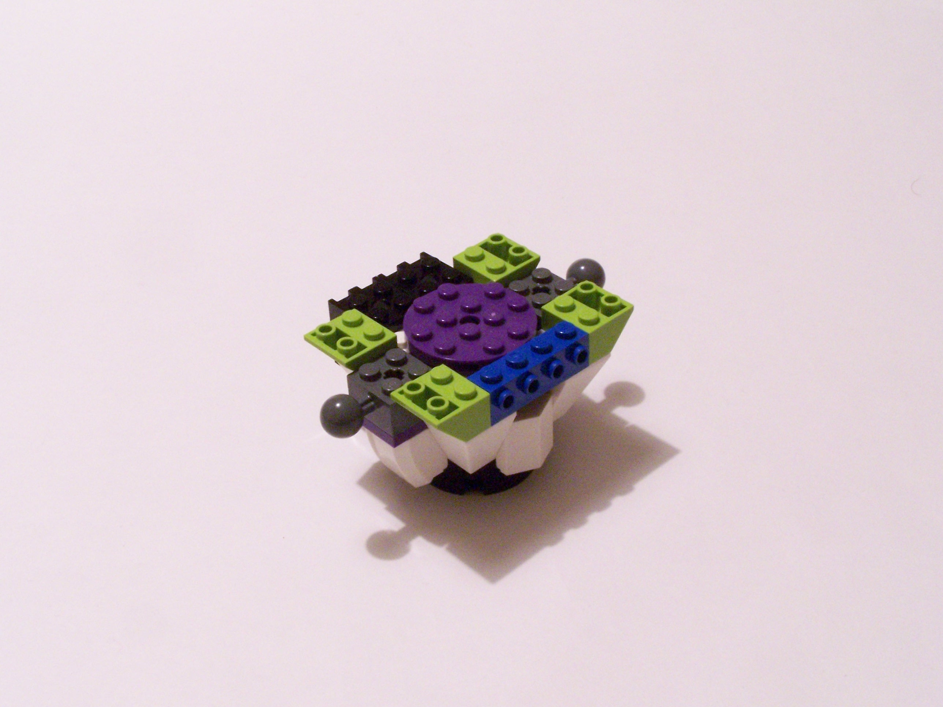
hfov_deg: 32.7
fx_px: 1607
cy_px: 354
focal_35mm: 59
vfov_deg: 24.8
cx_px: 472
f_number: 8
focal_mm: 9.8
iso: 400
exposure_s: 1/4
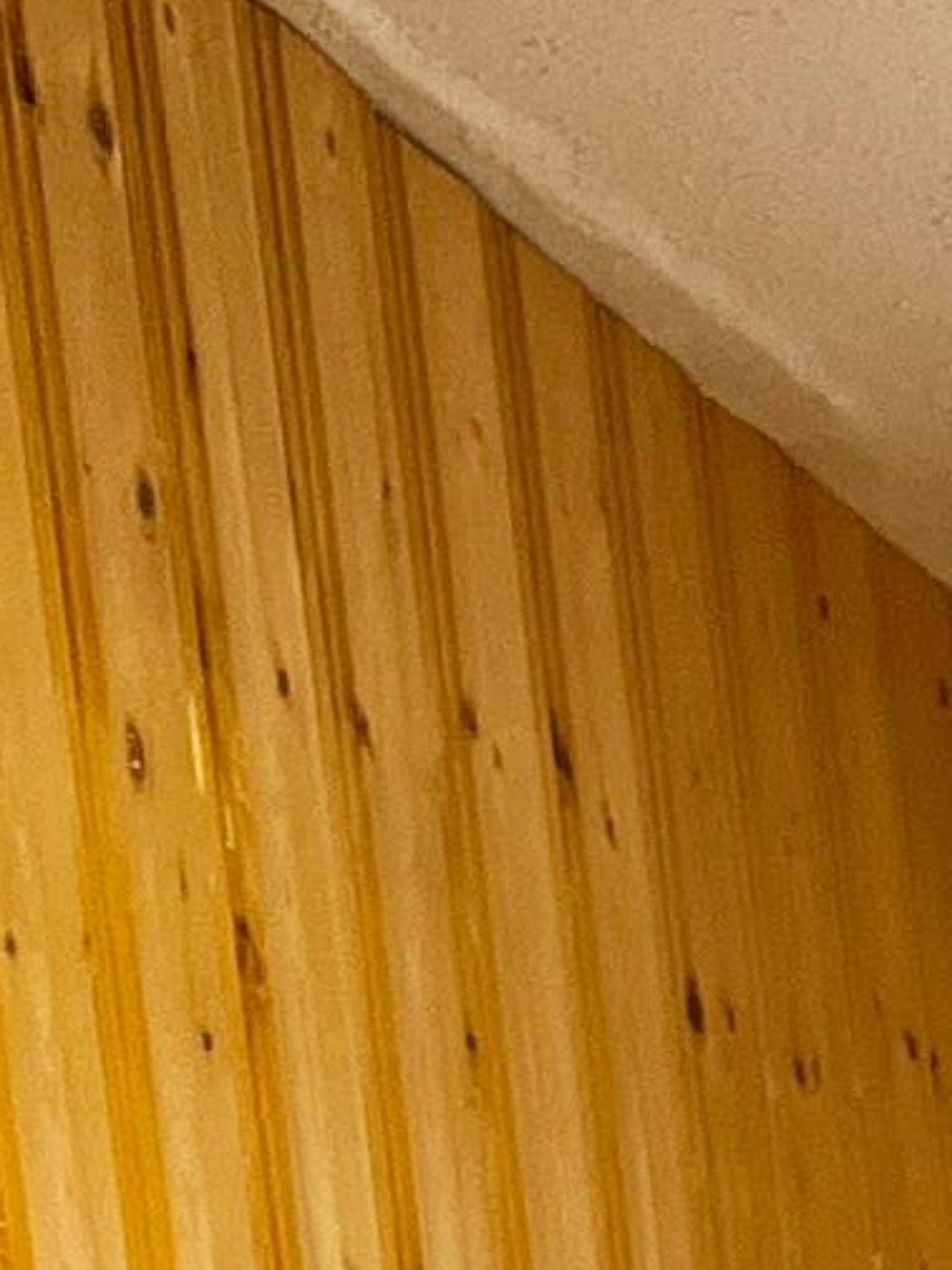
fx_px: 7627
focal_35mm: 208
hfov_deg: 6.6
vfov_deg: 7.9
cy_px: 4095
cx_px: 2705
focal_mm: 5.7
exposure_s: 1/100
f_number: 1.5
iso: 64
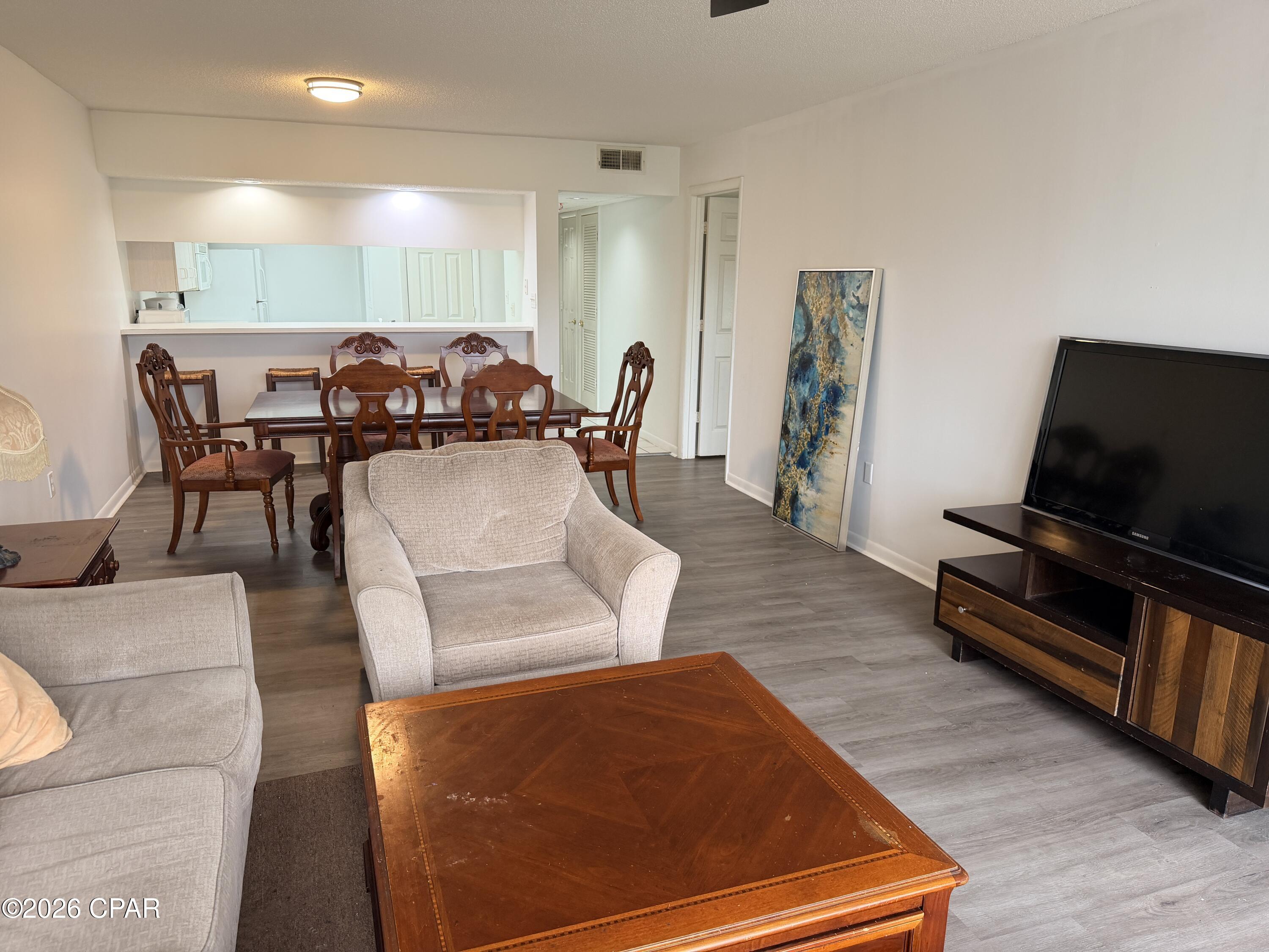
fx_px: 880
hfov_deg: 71.6
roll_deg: -0.6
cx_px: 634
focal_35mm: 24
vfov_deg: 56.8
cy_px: 476
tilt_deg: -13.3
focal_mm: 6.76
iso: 160
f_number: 1.78
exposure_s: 1/60
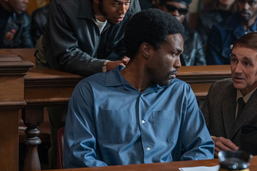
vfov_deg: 12.3
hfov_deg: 18.4
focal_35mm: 111
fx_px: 792
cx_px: 148
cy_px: 70
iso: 1600
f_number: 3.5
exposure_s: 1/250
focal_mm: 91
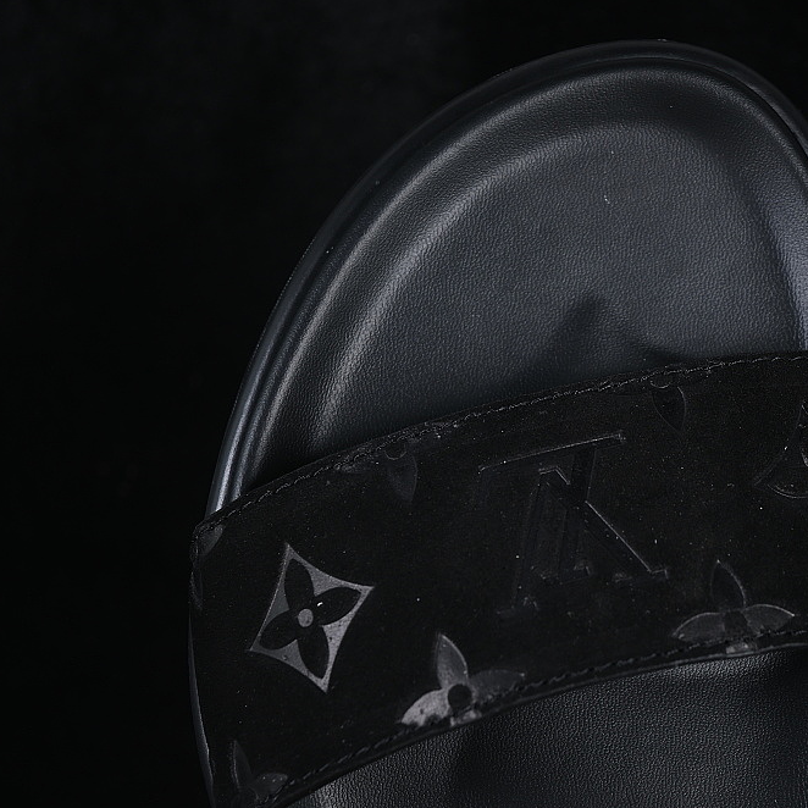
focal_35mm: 104
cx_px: 583
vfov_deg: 16.7
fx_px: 2746
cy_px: 432
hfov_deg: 16.7
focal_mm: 50
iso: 160
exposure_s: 1/50
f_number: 6.3
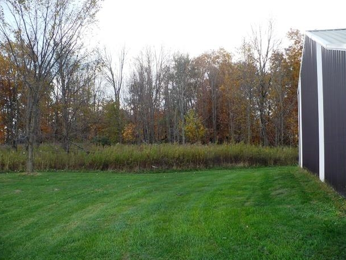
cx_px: 168
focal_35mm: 39
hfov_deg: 47.9
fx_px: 390
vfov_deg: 36.8
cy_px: 136
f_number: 2.8
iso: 100
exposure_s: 1/200
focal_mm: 6.1
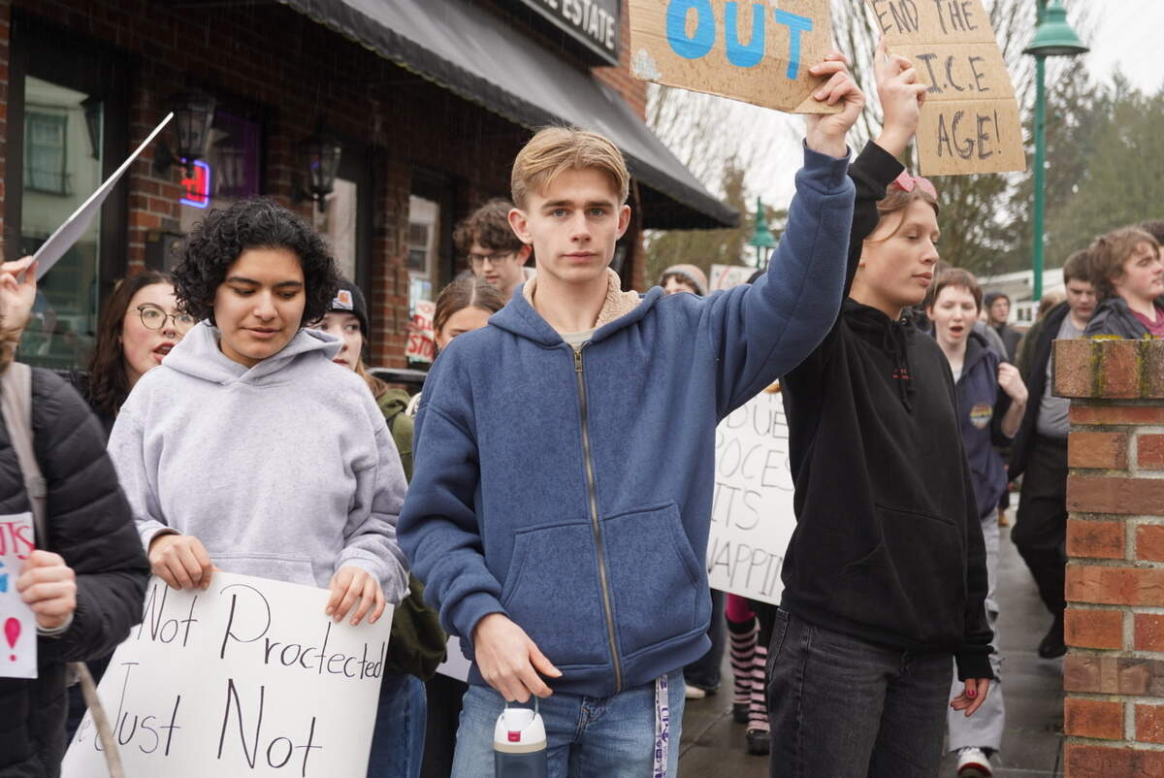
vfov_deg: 22.7
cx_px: 582
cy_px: 389
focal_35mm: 60
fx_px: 1941
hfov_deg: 33.4
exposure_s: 1/100
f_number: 5.6
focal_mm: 60
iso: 250
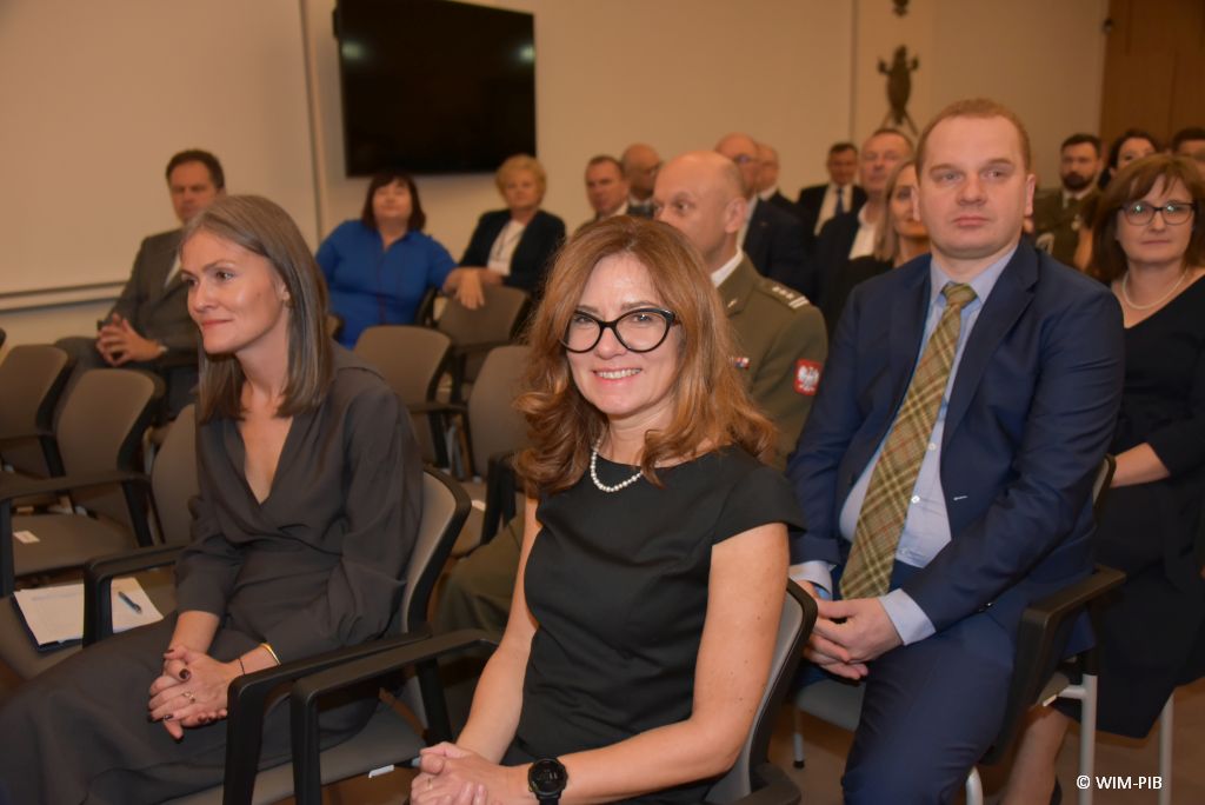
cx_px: 602
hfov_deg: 58.7
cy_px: 402
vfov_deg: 41.2
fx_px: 1072
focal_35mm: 32
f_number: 3.8
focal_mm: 32
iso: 3200
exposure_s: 1/60
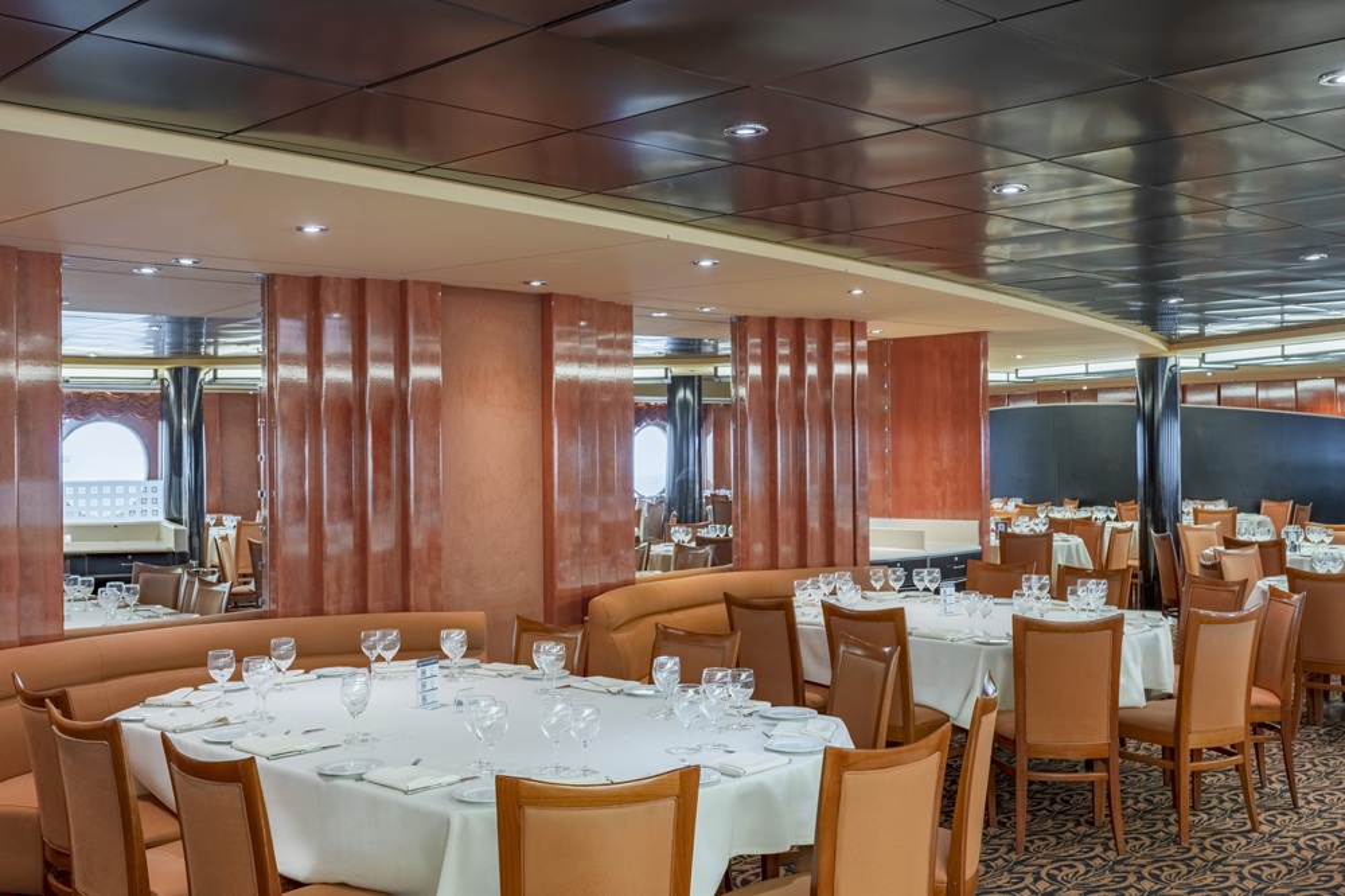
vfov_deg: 35.9
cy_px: 448
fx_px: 1382
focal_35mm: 37
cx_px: 672
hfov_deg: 51.9
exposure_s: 1/30
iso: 320
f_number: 11
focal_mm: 37
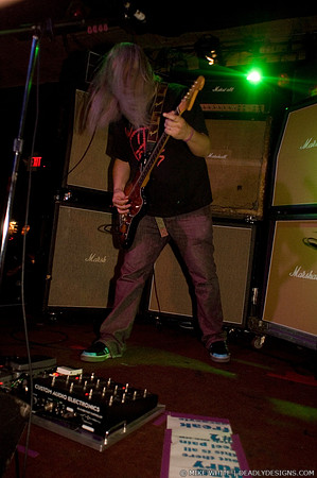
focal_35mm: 30
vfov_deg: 62.0
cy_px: 239
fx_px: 397
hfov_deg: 43.5
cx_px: 158
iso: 800
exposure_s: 1/40
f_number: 2.8
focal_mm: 20
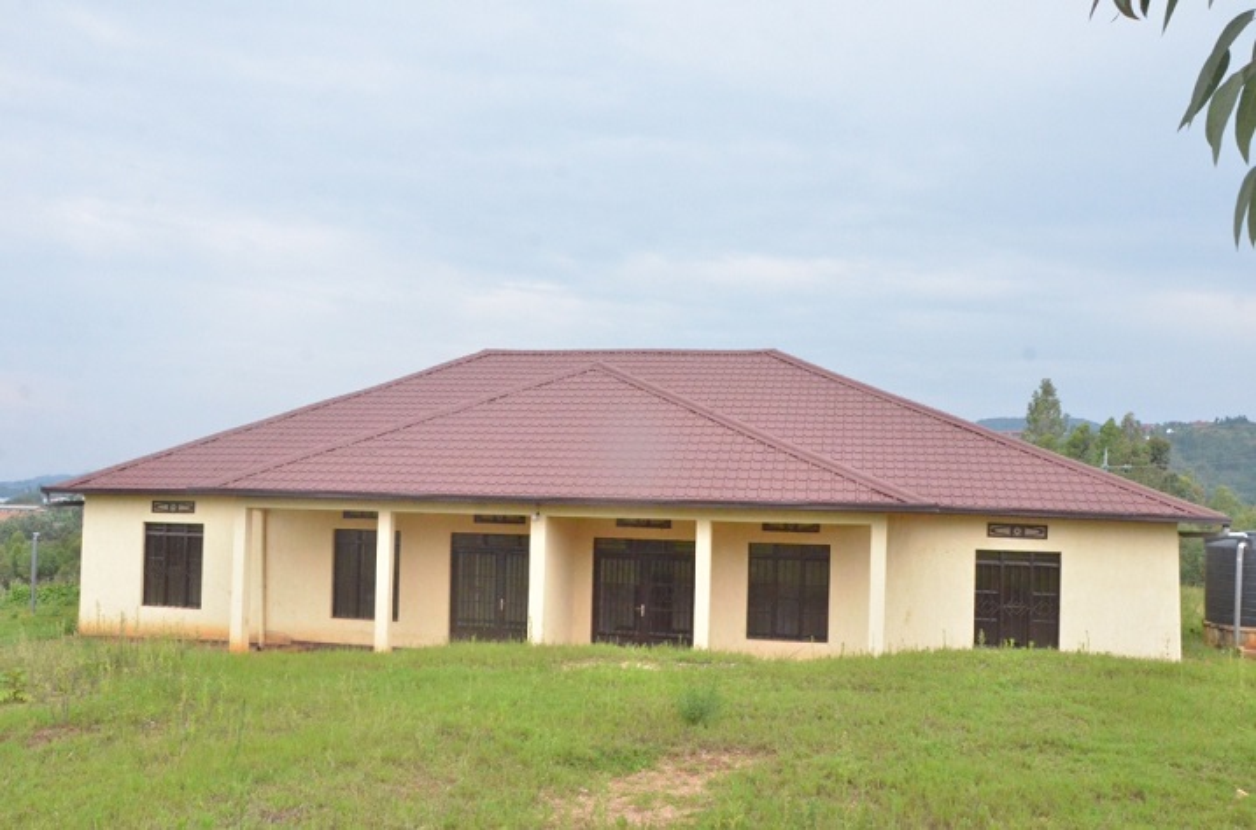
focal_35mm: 27
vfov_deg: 47.7
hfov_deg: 67.5
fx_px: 940
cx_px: 628
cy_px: 415
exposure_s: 1/2500
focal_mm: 18
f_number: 10
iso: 6400
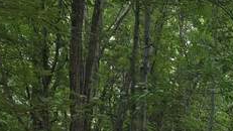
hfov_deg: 19.5
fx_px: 643
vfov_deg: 11.4
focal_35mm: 104
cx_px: 268
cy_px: 169
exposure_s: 1/60
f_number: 1.7
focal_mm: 6.3
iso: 50
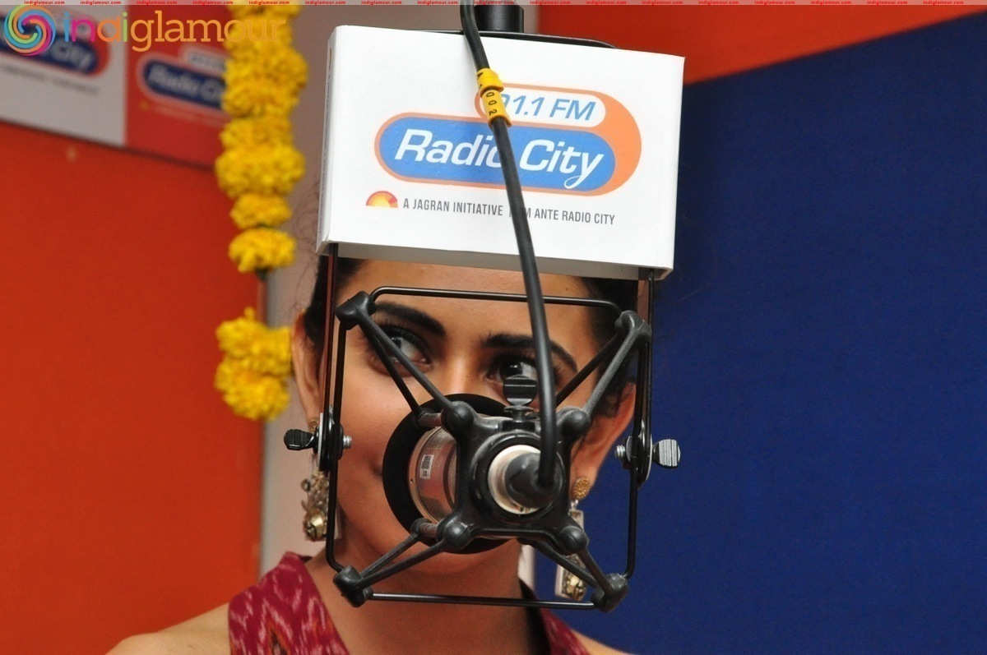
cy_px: 328
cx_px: 494
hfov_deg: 20.6
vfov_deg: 13.8
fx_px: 2711
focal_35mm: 99
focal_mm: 66
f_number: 10
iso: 1600
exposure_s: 1/125
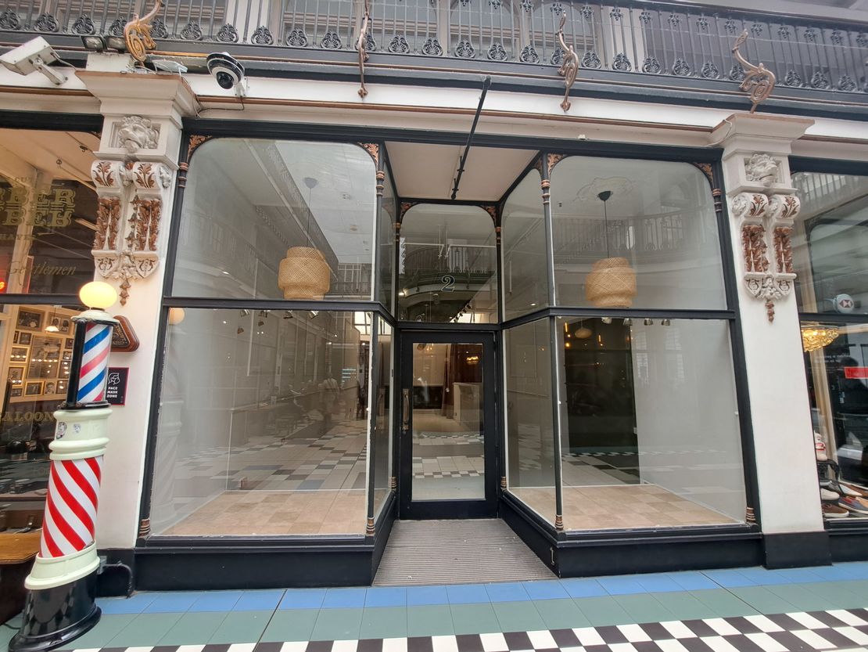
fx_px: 326
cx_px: 434
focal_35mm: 13
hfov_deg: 106.2
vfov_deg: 89.9
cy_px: 326
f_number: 2.2
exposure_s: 1/50
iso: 80
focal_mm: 1.74
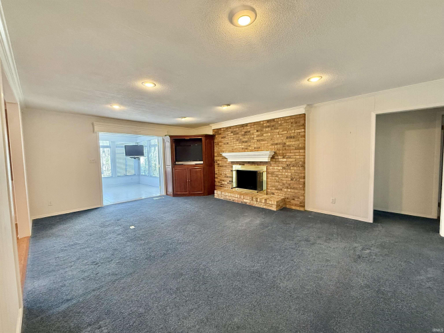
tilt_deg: -3.0
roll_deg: +0.9
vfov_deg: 85.7
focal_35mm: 14
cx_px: 222
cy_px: 166
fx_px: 180
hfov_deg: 102.1
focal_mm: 2.22
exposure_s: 1/120
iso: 500
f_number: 2.2
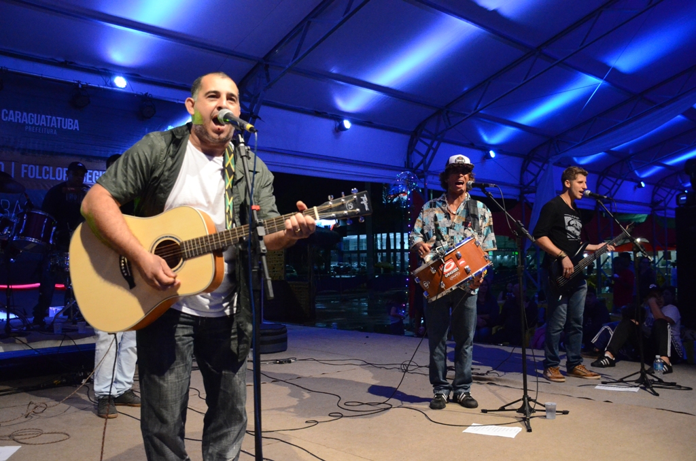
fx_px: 637
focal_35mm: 33
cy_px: 230
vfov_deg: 39.8
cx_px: 348
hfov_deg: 57.3
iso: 5000
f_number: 3.5
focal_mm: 22
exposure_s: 1/250
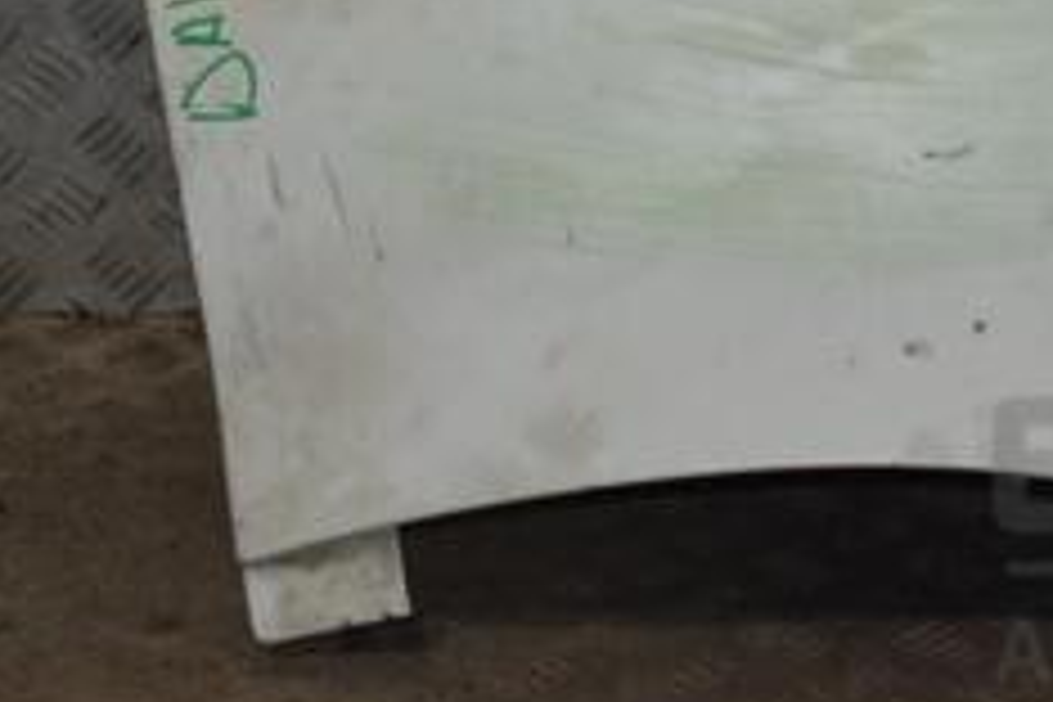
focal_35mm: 123
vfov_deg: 10.9
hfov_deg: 16.5
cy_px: -135
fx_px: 3597
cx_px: 909
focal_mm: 32
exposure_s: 1/200
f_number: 10
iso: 800
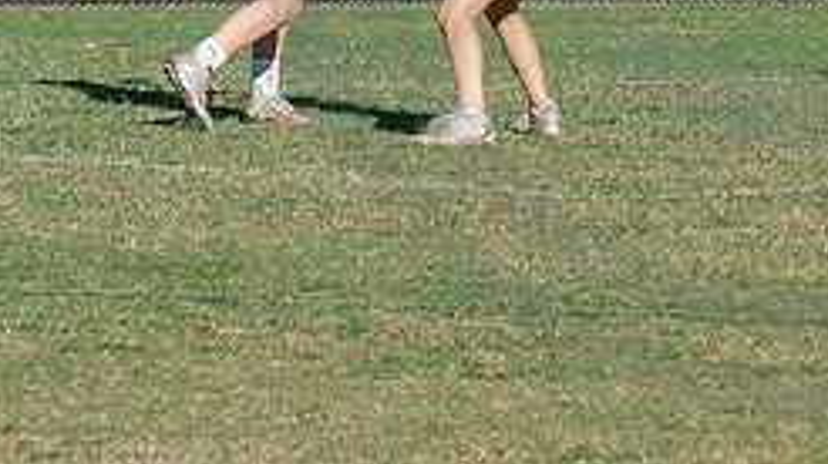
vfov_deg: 2.7
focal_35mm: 440
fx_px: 9654
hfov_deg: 4.9
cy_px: -286
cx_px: 709
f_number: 5.6
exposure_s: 1/1600
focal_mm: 70
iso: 250
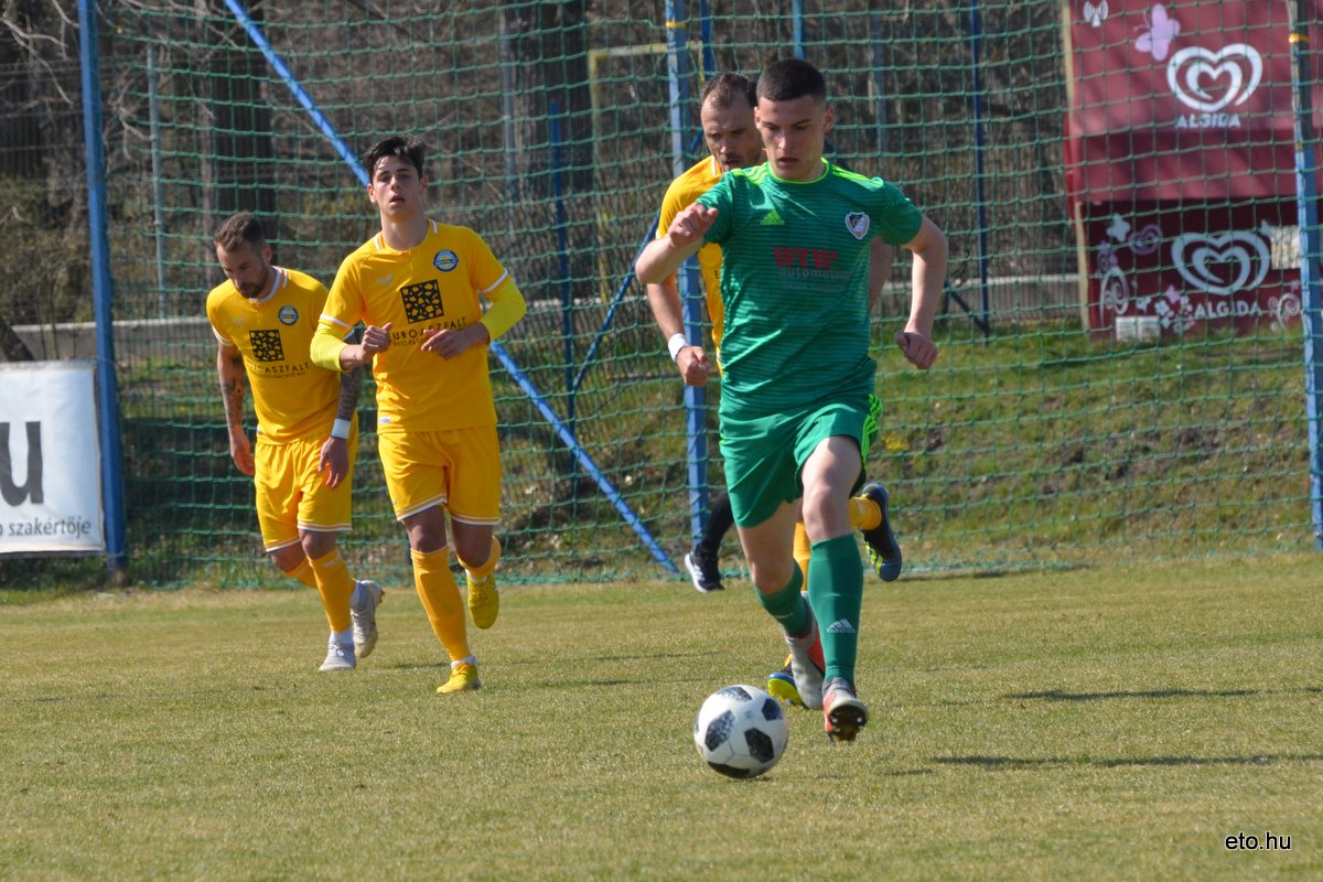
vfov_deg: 4.6
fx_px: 11024
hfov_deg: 6.9
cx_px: 662
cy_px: 441
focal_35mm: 300
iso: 500
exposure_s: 1/1000
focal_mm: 200
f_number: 8
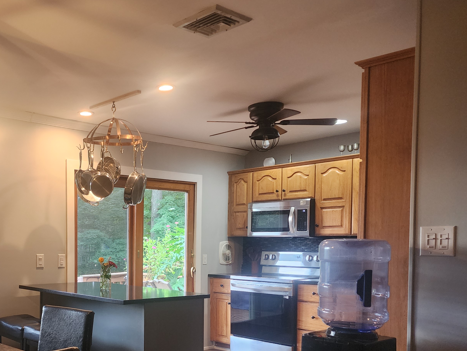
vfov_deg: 36.9
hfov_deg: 46.2
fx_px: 513
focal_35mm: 38
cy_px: 257
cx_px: 88
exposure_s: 1/120
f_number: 1.8
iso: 400
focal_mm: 6.4
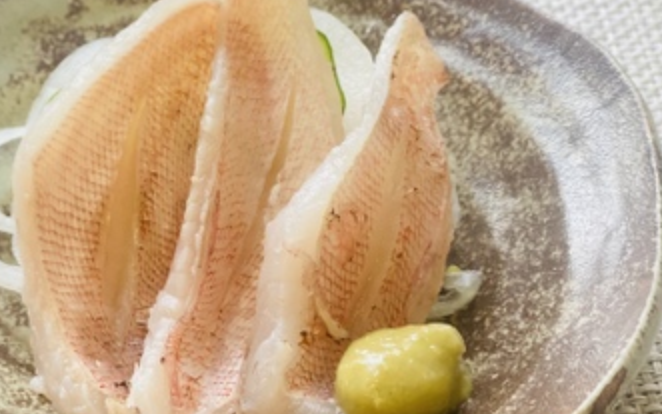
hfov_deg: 25.7
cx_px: 220
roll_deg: +4.0
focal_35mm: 80
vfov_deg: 16.3
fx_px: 1444
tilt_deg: -44.7
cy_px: 224
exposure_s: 1/33
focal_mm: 6
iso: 250
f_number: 2
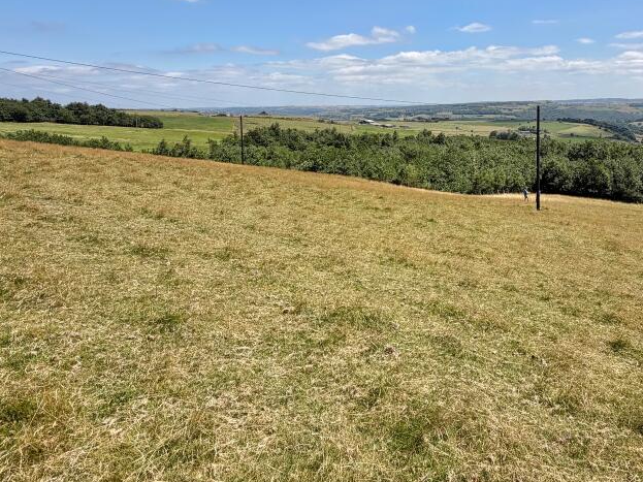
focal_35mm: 23
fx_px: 427
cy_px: 141
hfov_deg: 71.8
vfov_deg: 56.9
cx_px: 428
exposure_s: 1/1001
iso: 20
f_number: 2.2
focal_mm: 2.22
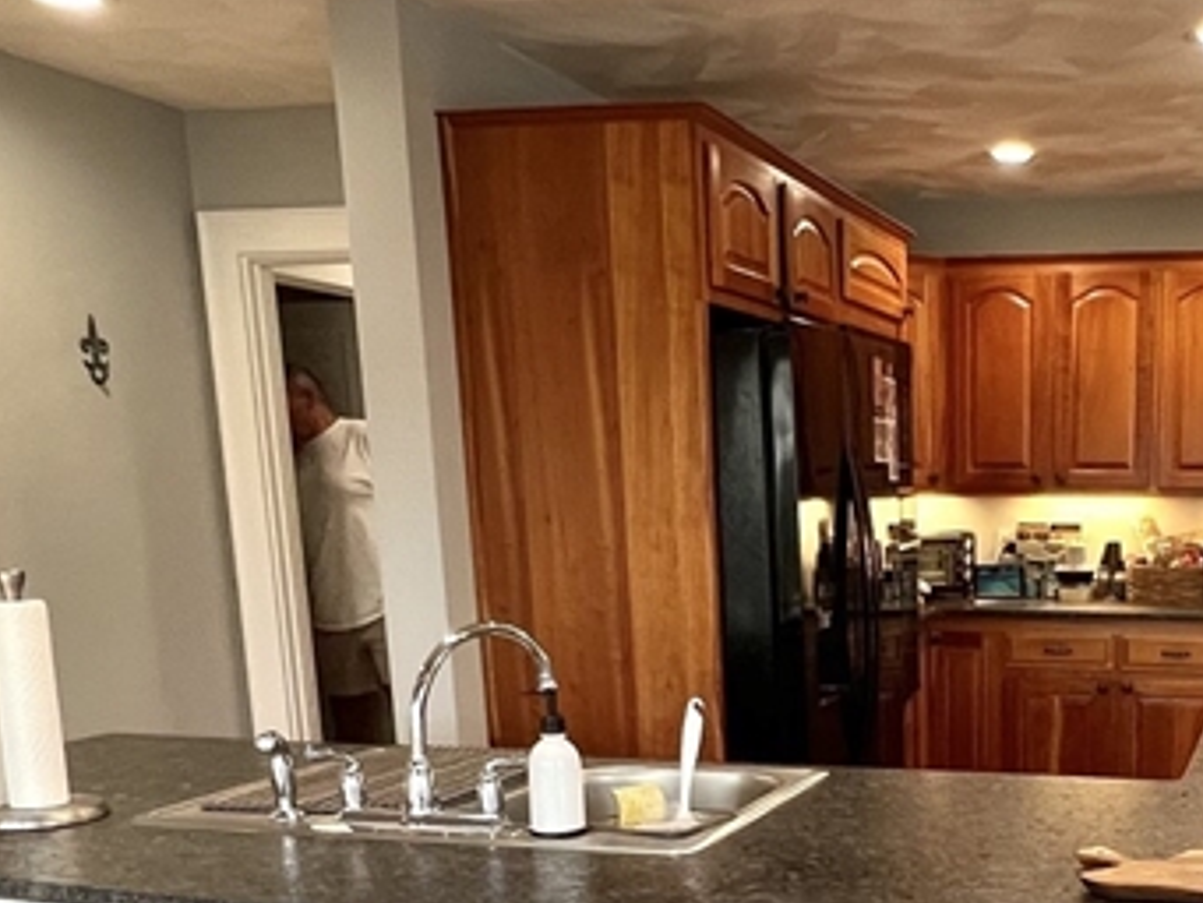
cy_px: 822
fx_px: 1356
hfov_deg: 44.6
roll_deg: -0.1
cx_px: 1023
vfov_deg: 34.7
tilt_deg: -12.4
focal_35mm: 39
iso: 200
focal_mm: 1.57
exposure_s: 1/120
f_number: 1.8
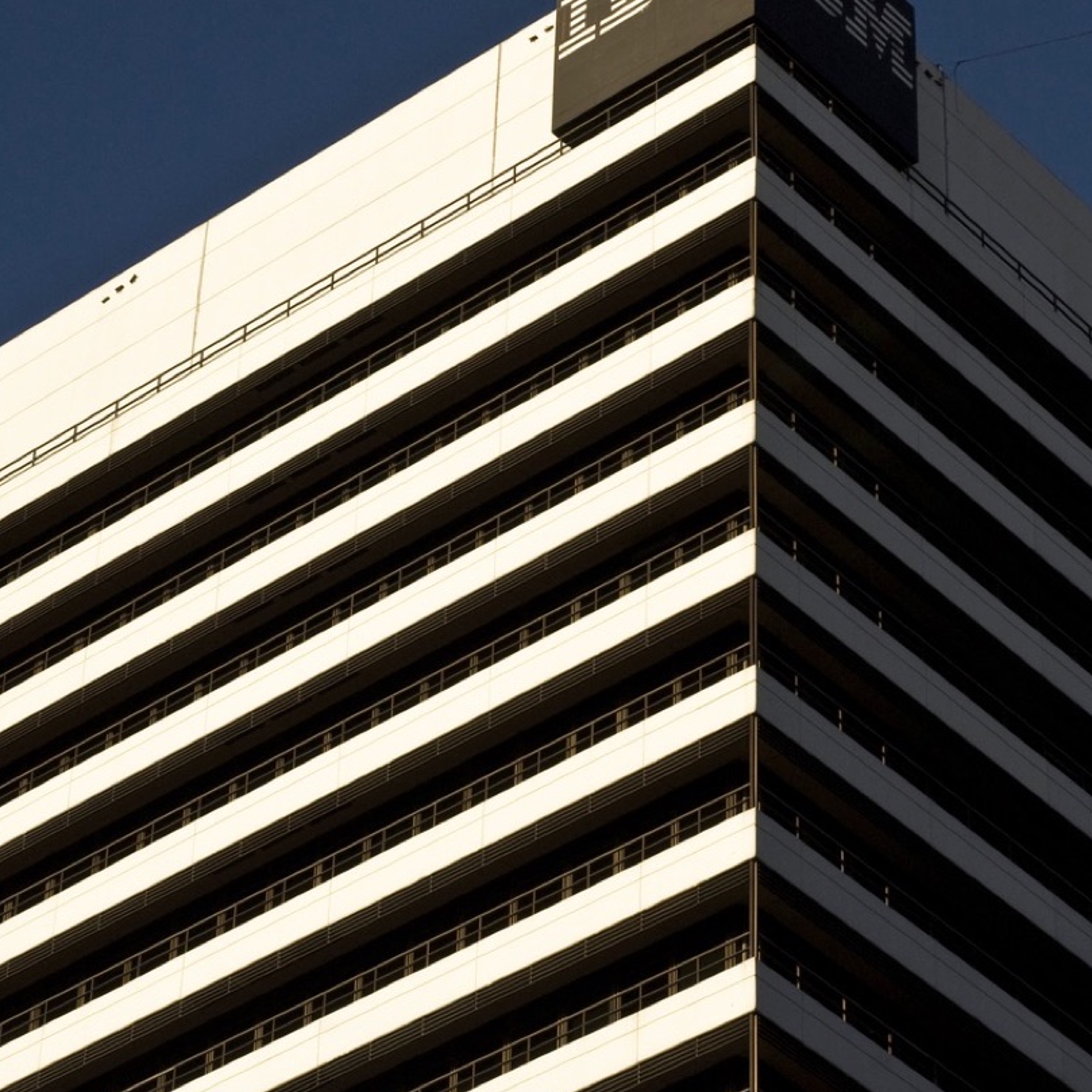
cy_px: 396
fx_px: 4497
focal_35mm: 126
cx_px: 760
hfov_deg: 13.8
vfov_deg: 13.8
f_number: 11
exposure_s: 1/250
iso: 100
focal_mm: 50
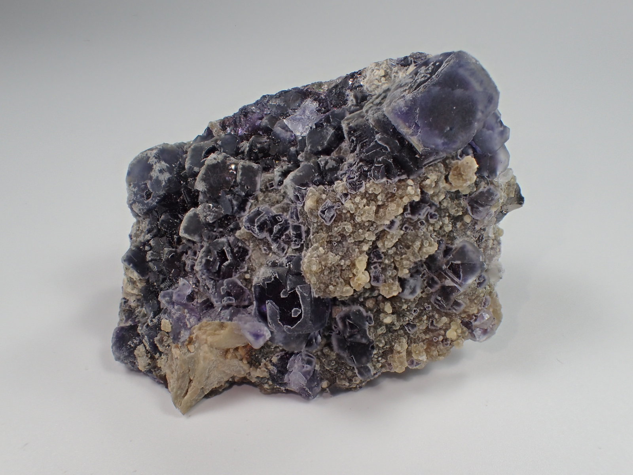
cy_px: 238
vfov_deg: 46.8
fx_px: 549
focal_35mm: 30
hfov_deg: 60.0
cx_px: 316
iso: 100
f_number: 3.2
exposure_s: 1/200
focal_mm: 5.5
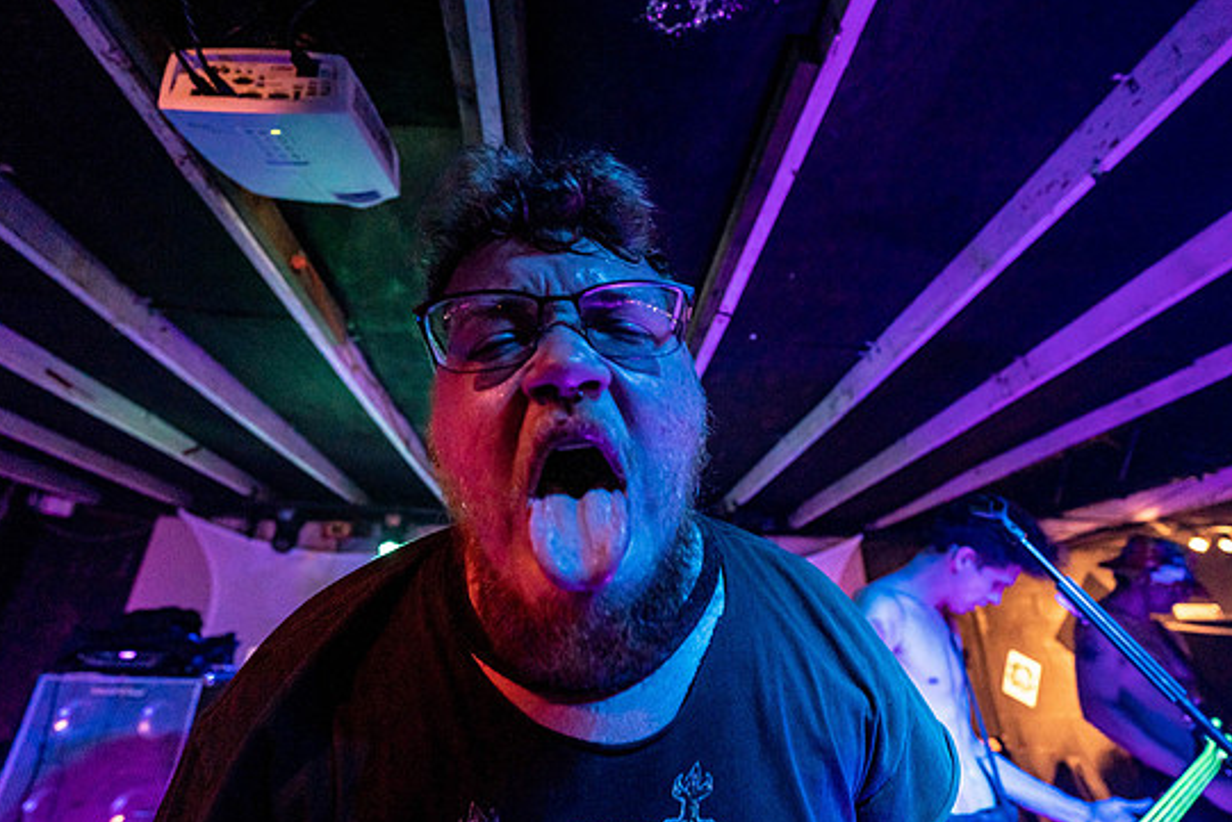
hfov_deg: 100.3
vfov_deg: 77.3
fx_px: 513
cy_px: 400
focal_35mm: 15
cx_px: 644
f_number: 2.8
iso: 3200
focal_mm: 14
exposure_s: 1/250
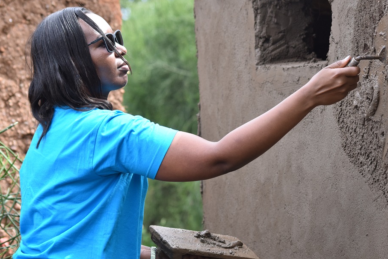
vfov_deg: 10.6
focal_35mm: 129
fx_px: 1390
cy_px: 124
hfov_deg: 15.9
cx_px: 177
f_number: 5.6
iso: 360
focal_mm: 78
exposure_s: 1/500
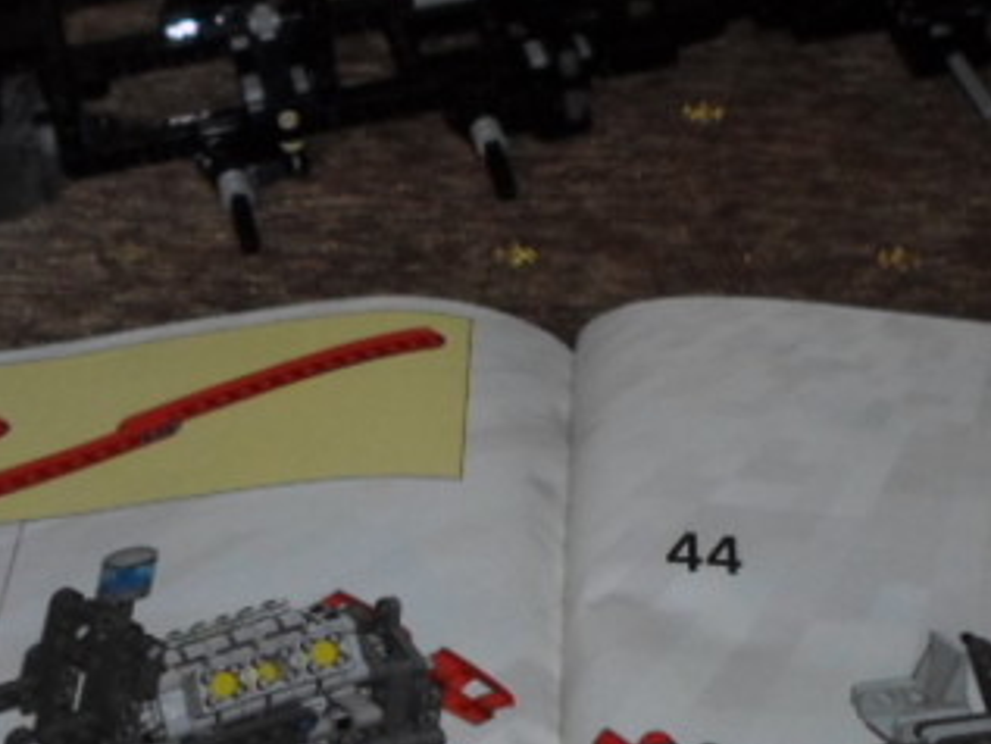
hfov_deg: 27.3
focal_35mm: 71
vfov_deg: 20.7
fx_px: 2033
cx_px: 647
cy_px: 349
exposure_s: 1/15
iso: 400
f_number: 2.5
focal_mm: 4.5
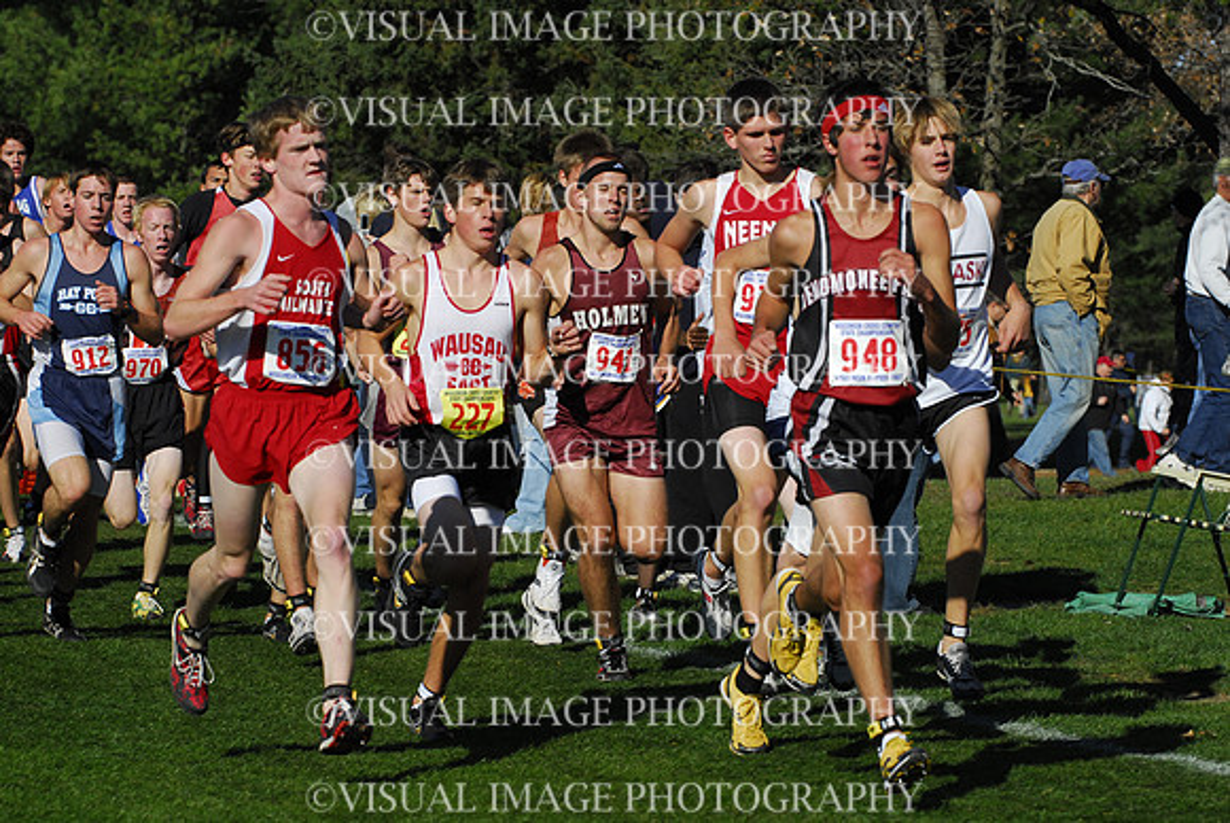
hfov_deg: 10.5
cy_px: 412
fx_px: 6669
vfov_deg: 7.1
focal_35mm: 195
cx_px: 615
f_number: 7.1
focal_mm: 130
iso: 400
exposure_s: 1/1600
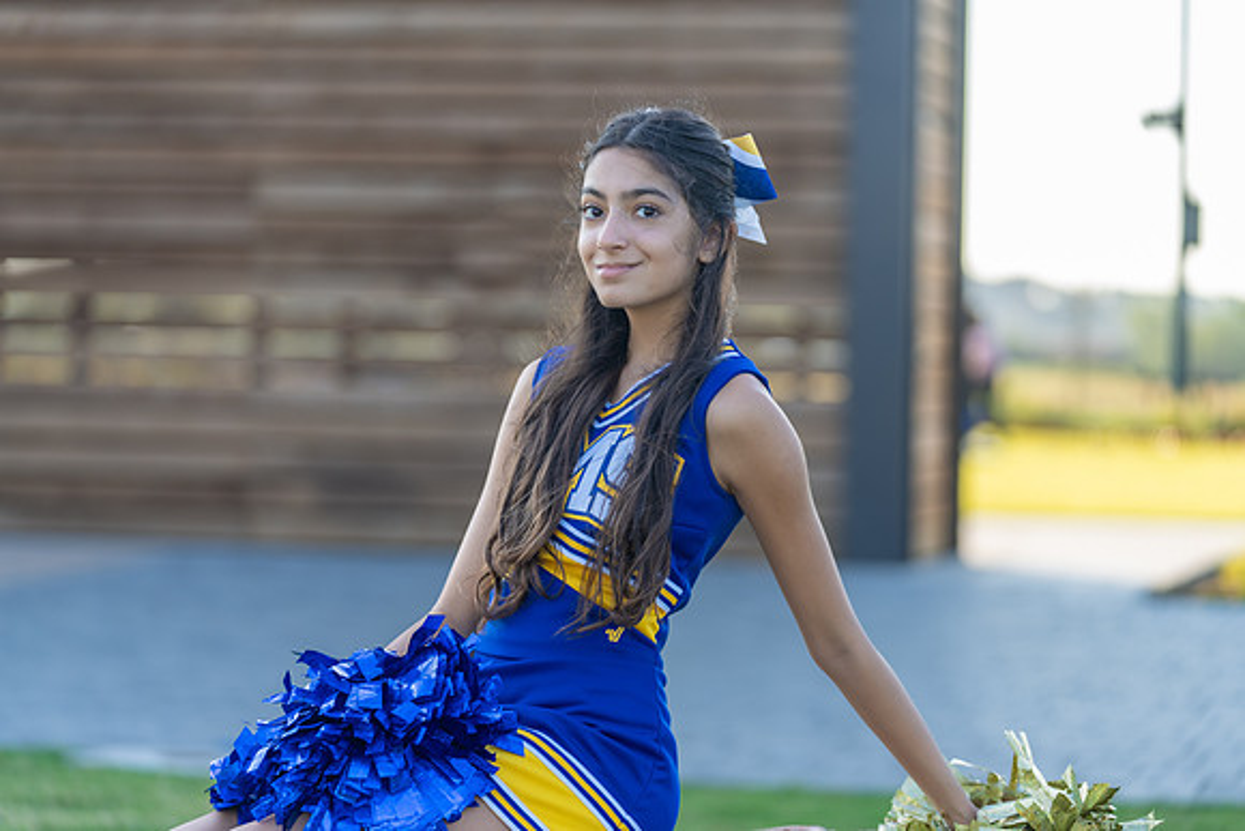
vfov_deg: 11.0
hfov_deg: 16.5
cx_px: 622
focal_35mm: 124
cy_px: 416
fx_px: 4298
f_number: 2.8
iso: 100
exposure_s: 1/320
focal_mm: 121
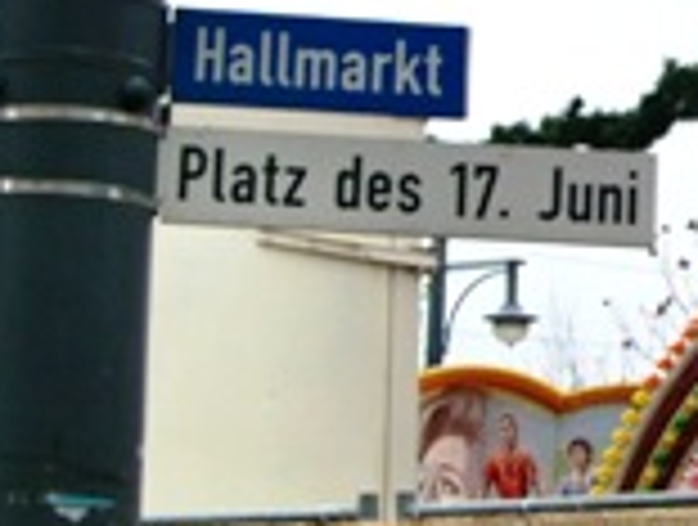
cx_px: 923
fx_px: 3294
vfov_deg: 9.1
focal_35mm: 163
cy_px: 110
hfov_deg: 11.7
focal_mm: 8.2
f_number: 3.3
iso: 64
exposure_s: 1/100
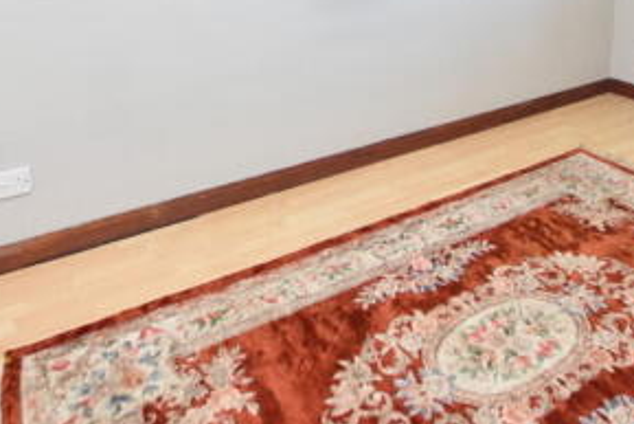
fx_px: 599
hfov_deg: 54.3
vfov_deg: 34.4
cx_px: 438
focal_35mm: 34
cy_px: -25
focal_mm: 10
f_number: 4
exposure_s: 1/60
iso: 250
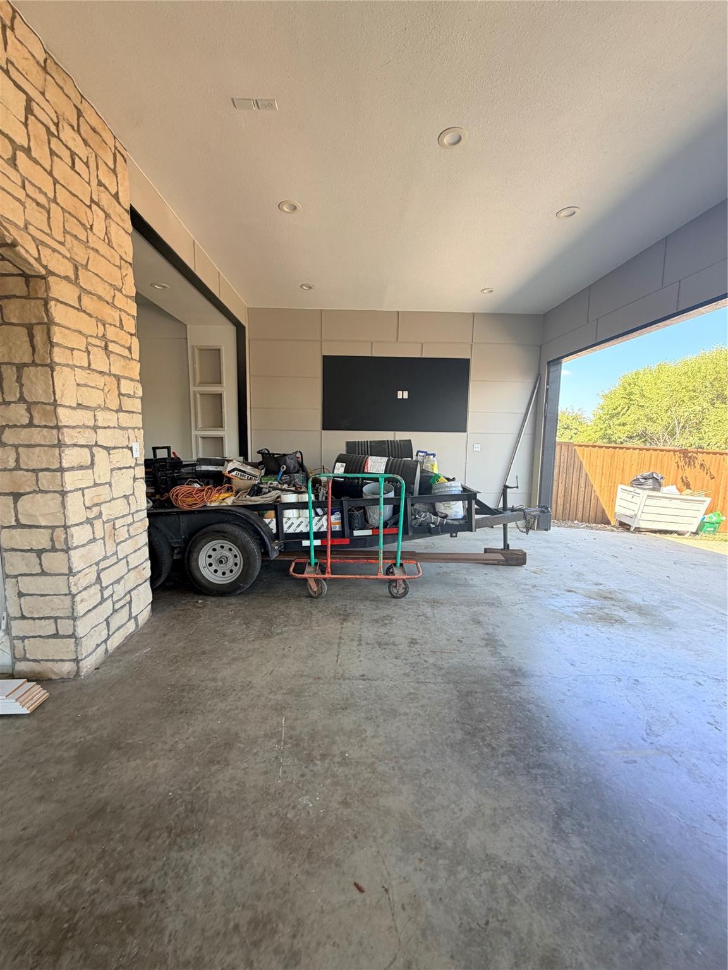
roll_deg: -0.8
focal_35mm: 14
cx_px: 364
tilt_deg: -7.3
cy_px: 485
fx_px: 393
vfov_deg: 102.1
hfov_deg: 85.7
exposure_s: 1/121
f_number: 2.2
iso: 50
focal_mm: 2.22
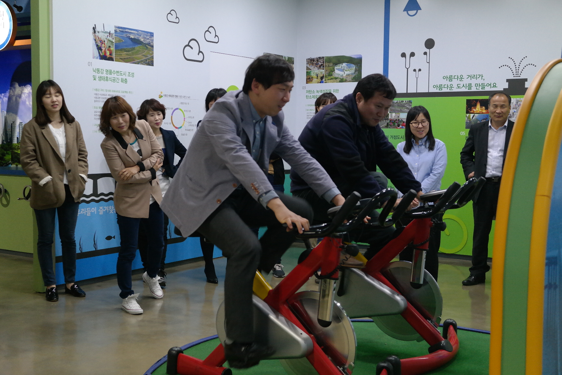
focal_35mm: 46
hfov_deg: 42.7
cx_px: 281
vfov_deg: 29.2
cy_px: 188
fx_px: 718
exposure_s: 1/50
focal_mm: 30
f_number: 4.5
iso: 1600
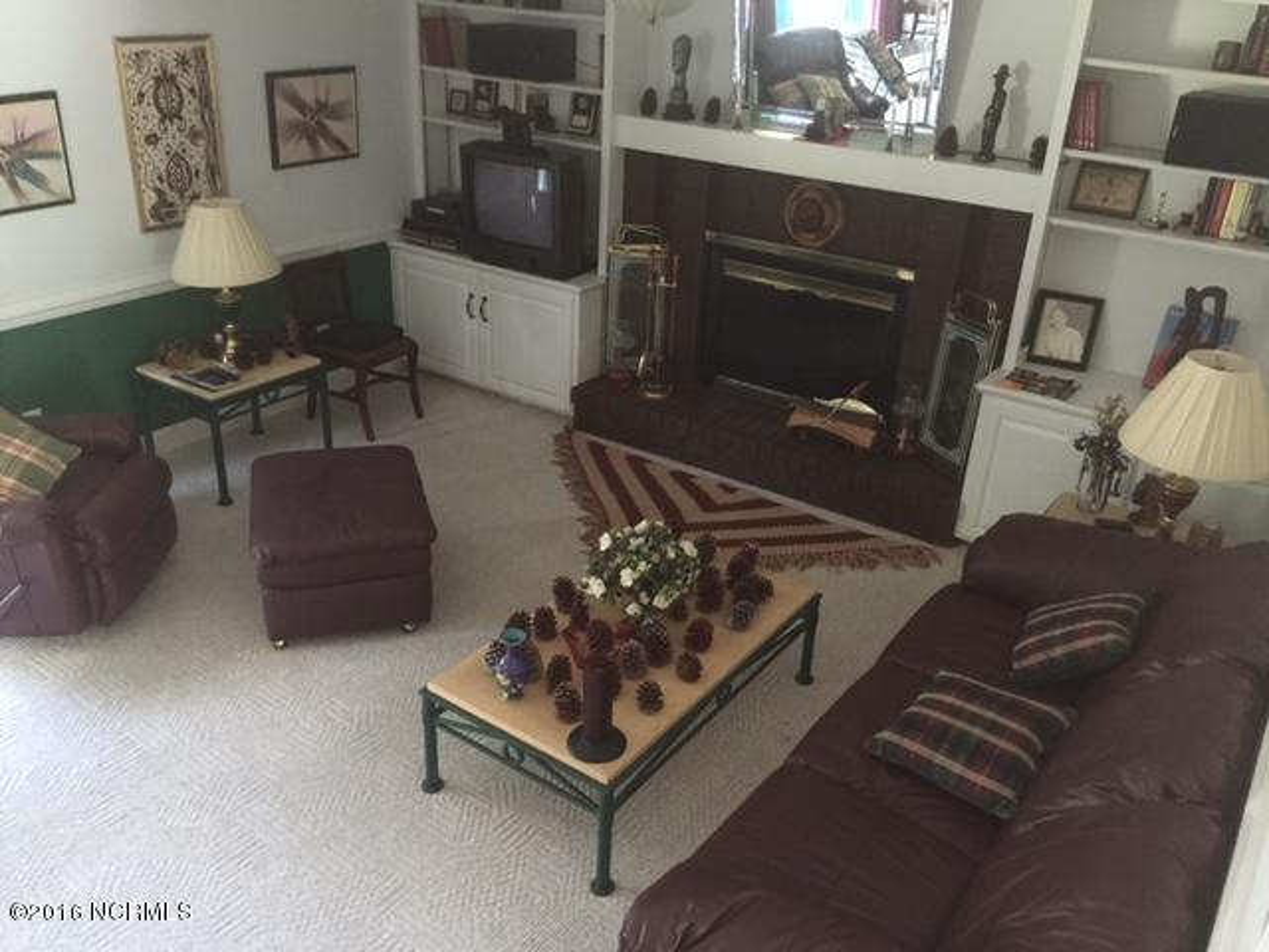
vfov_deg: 48.2
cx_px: 634
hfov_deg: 61.7
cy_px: 476
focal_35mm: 29
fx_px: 1063
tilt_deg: -25.1
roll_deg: -4.2
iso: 100
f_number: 2.2
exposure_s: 1/4
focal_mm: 4.15
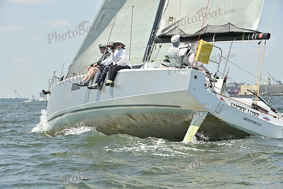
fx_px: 912
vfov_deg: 11.8
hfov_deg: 17.6
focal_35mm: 116
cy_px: 94
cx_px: 142
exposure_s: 1/1250
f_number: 9
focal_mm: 116
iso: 320
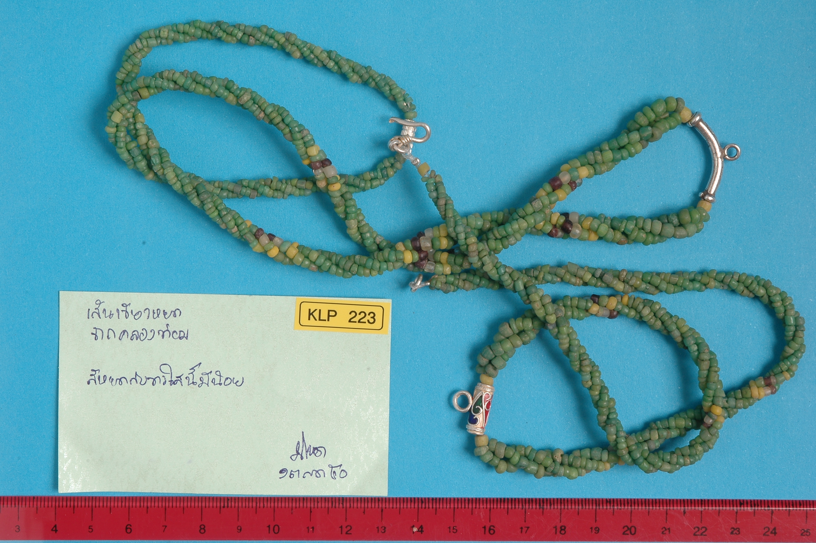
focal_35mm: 78
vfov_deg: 17.5
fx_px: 1766
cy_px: 272
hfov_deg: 26.0
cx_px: 408
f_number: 22
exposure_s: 1/6
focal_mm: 52
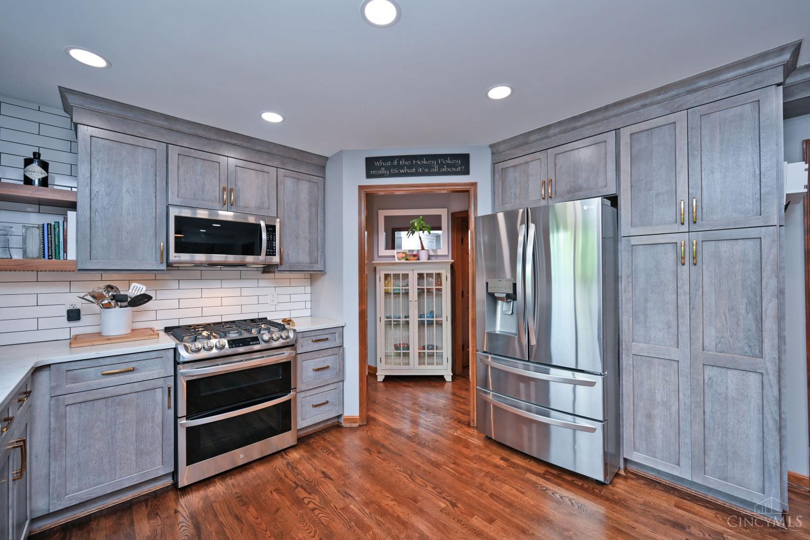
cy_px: 270
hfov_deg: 104.3
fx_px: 315
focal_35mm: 14
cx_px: 405
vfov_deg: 81.2
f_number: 4
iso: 560
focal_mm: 14
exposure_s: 1/60
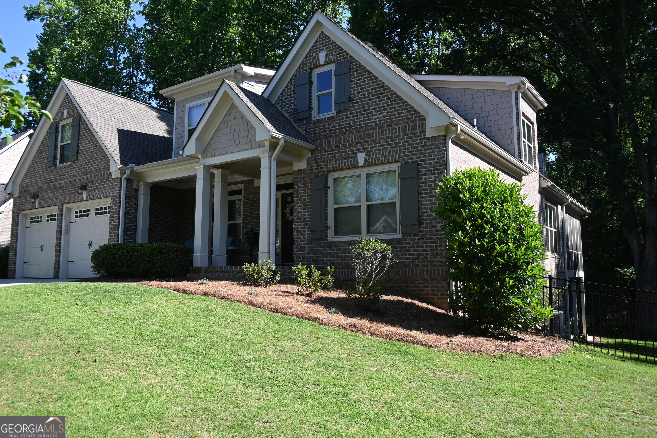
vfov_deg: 44.6
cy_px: 219
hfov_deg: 63.2
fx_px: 534
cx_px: 328
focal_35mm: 29
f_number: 5.6
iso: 110
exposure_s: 1/250
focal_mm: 19.5
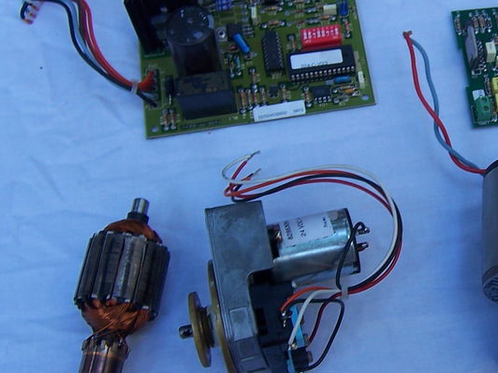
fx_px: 892
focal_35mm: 62
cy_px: 155
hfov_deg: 30.1
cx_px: 430
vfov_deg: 23.6
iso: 80
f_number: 3.4
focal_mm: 5.5
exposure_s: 1/30
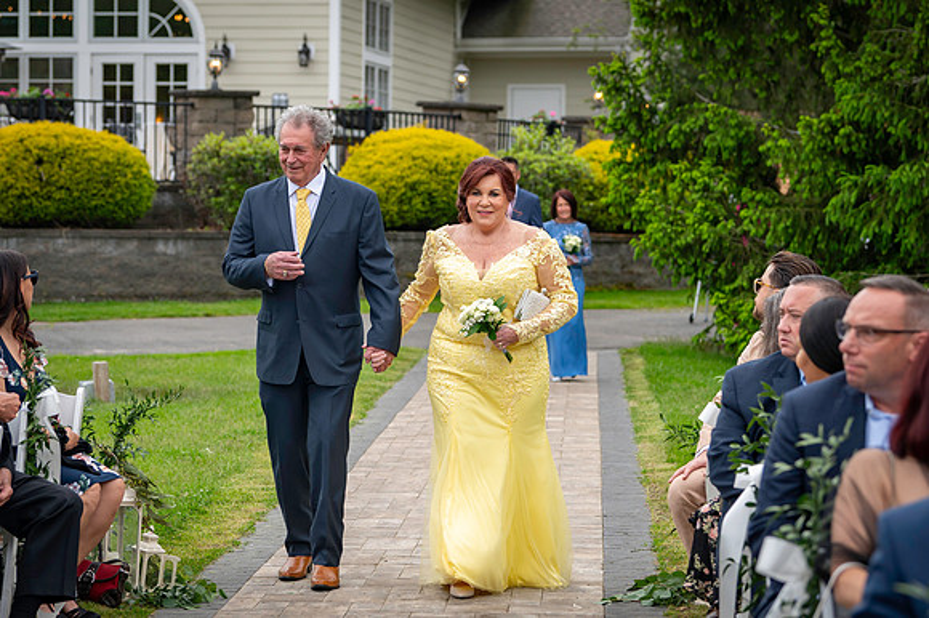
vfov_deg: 12.9
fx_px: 2736
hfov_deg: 19.3
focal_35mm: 106
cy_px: 318
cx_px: 499
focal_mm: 82
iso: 400
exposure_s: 1/1250
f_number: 4
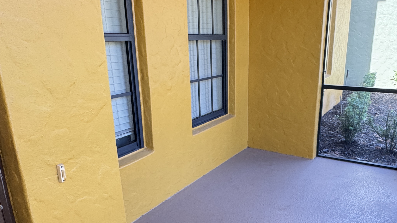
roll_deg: +0.9
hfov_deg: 63.9
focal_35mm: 30
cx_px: 230
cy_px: 135
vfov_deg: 38.8
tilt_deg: -17.2
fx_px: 316
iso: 160
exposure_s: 1/99
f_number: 2.2
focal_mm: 2.22
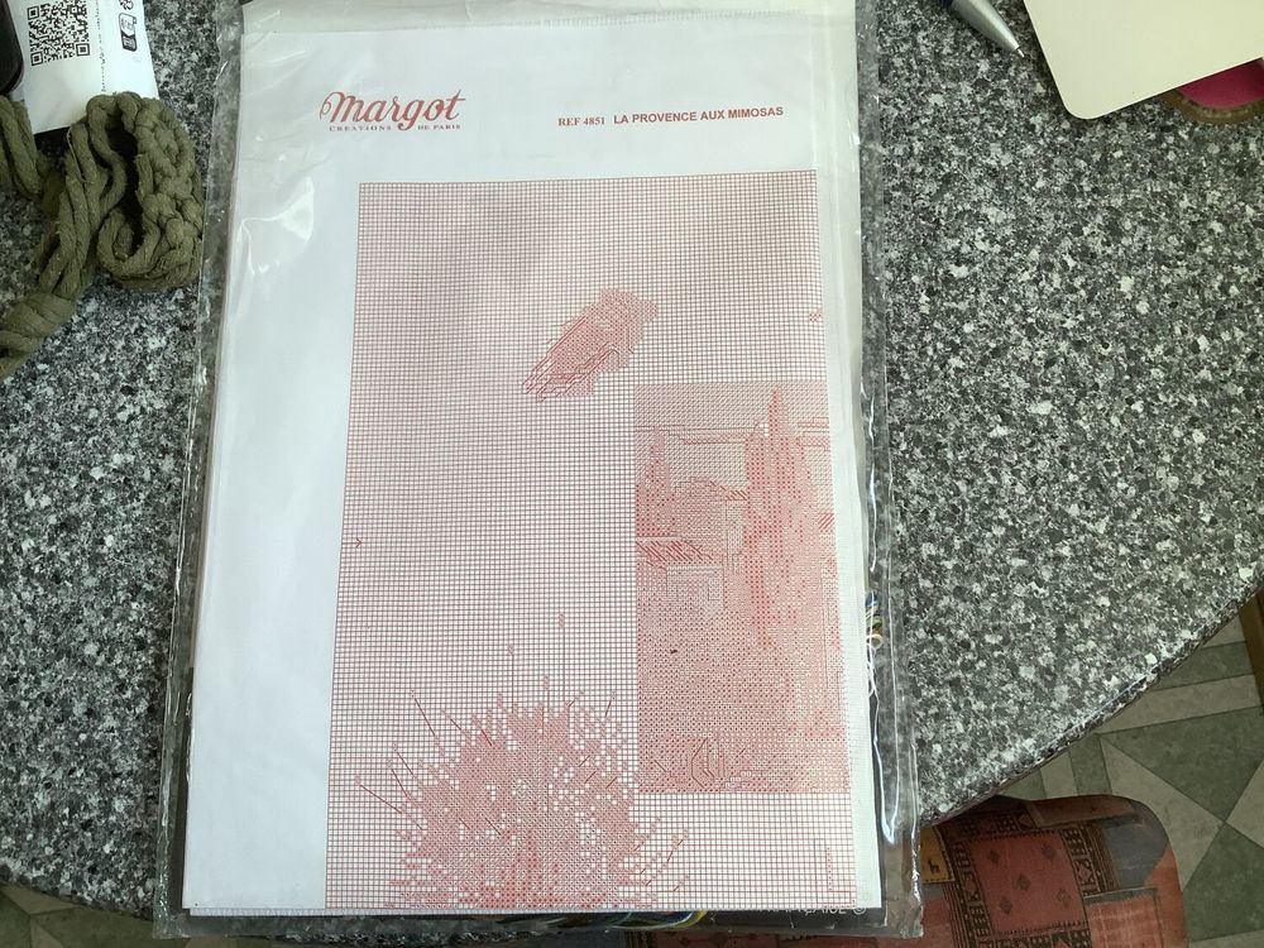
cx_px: 632
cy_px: 474
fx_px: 1132
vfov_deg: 45.4
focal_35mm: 31
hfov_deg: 58.4
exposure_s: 1/120
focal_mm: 3.3
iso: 40
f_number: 2.4
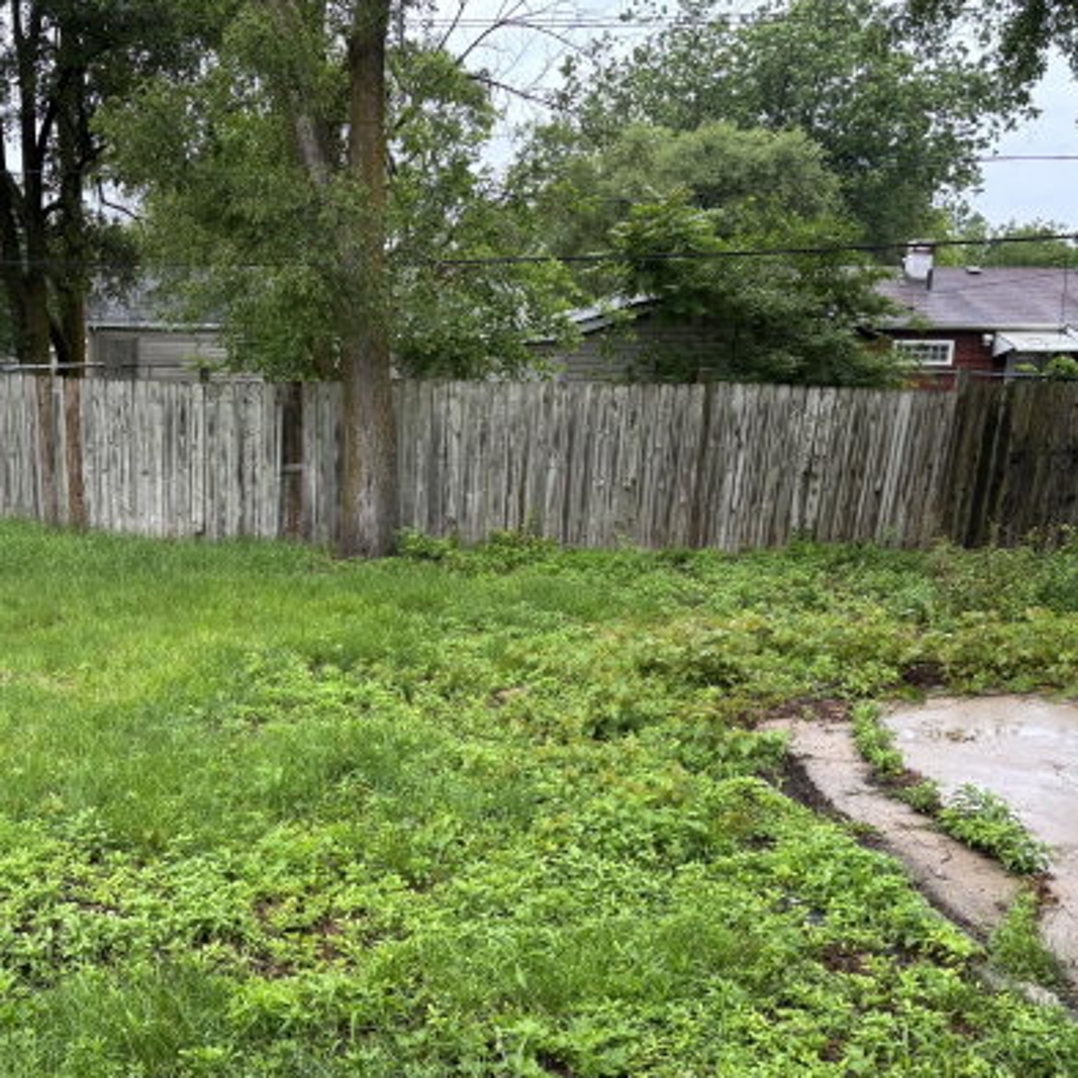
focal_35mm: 39
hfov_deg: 41.4
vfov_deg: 42.6
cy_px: 650
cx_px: 256
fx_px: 1374
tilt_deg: -9.3
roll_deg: -1.8
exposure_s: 1/297
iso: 50
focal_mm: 5.96
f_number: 1.6
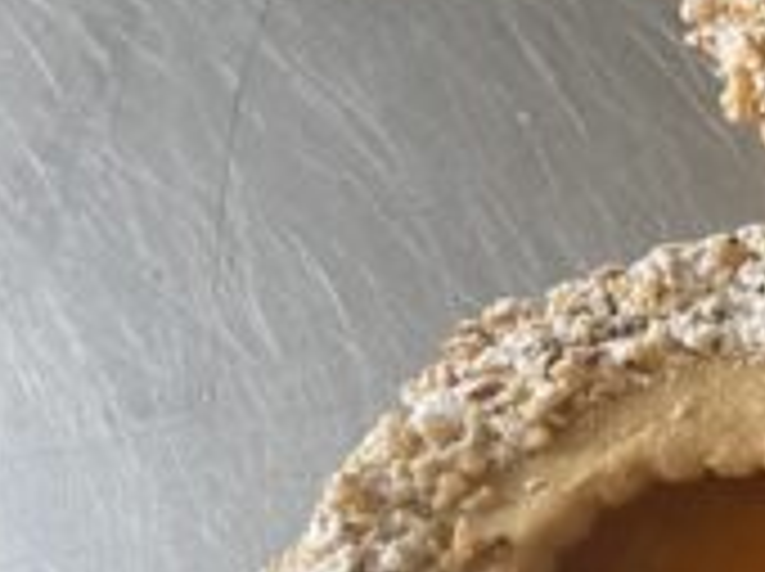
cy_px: 482
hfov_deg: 16.8
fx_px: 2251
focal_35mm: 102
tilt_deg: -55.7
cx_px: 1262
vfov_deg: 14.4
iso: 125
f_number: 1.8
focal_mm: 4.25
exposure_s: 1/87
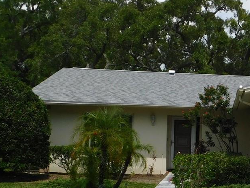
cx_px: 272
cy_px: 176
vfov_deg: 18.8
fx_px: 556
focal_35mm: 77
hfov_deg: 23.8
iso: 125
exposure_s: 1/800
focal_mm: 5.3
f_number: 6.4
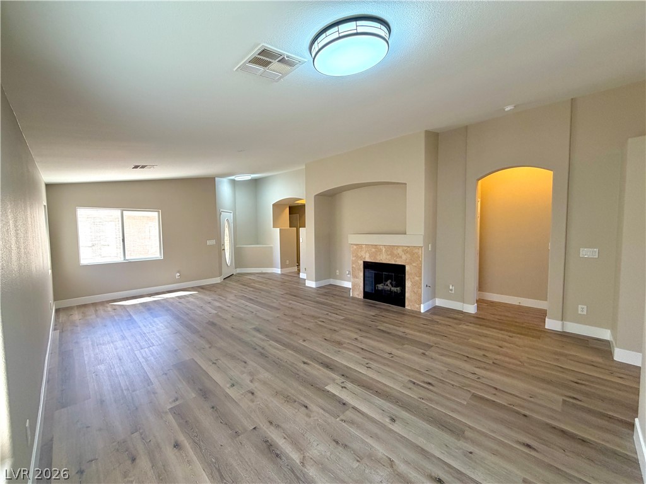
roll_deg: +1.7
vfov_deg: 85.7
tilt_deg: -3.4
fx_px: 261
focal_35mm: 14
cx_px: 323
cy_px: 242
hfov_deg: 102.1
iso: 200
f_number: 2.2
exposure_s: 1/120
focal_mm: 2.22
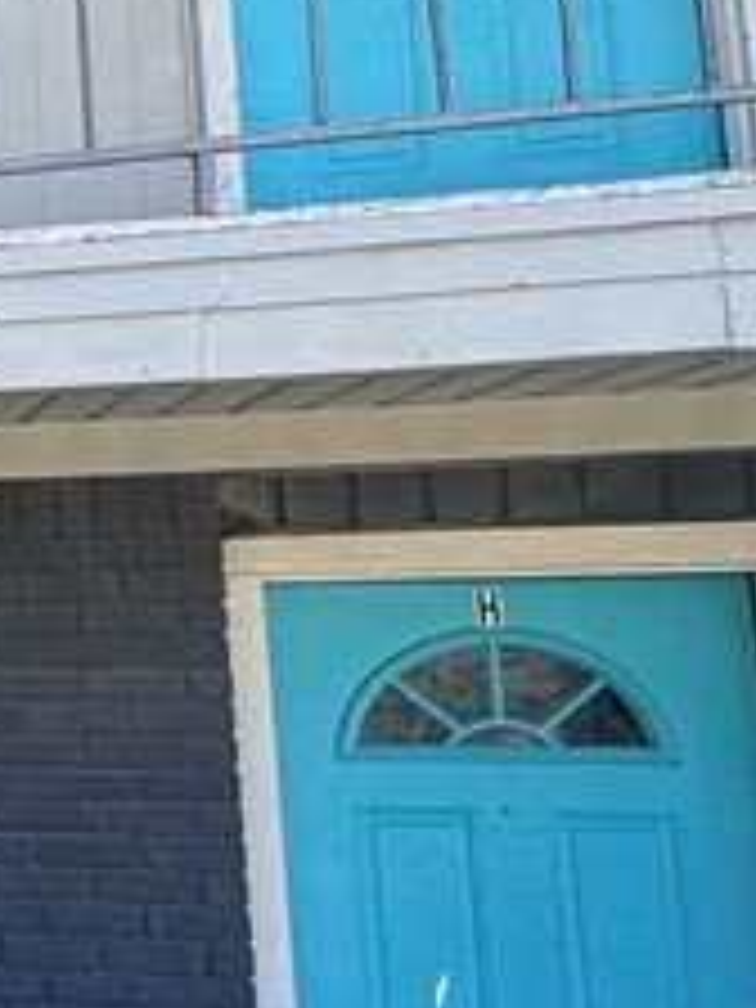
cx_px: -1184
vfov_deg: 30.3
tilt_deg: +6.5
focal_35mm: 64
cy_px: 544
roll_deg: -1.0
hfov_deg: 13.7
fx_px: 1864
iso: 50
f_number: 2.2
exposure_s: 1/502
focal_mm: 2.22
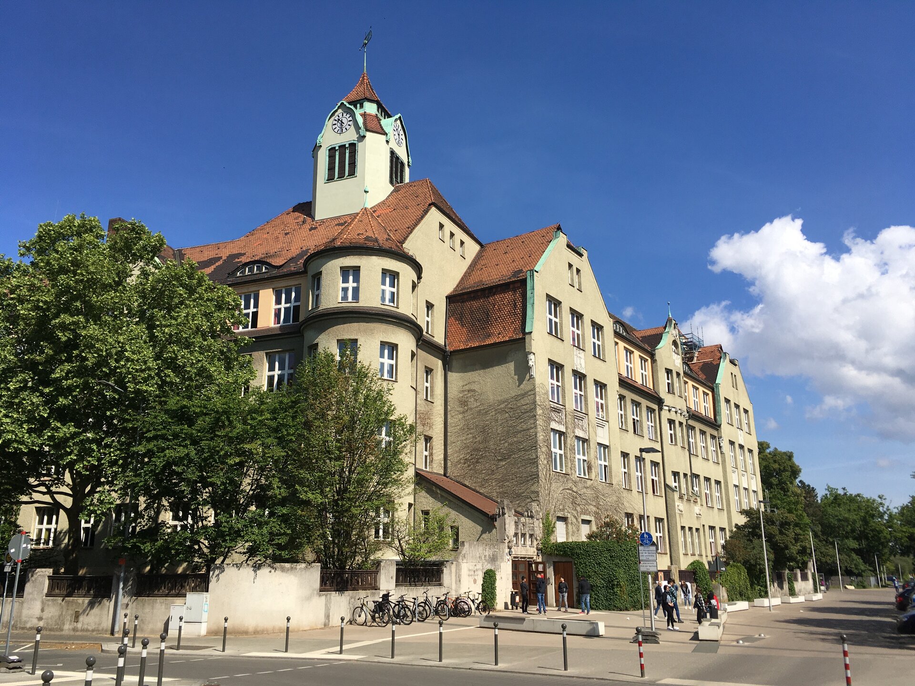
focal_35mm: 29
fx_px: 767
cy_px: 343
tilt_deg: +15.4
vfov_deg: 48.2
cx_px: 458
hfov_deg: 61.7
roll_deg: -1.3
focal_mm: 4.15
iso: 25
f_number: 2.2
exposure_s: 1/2079
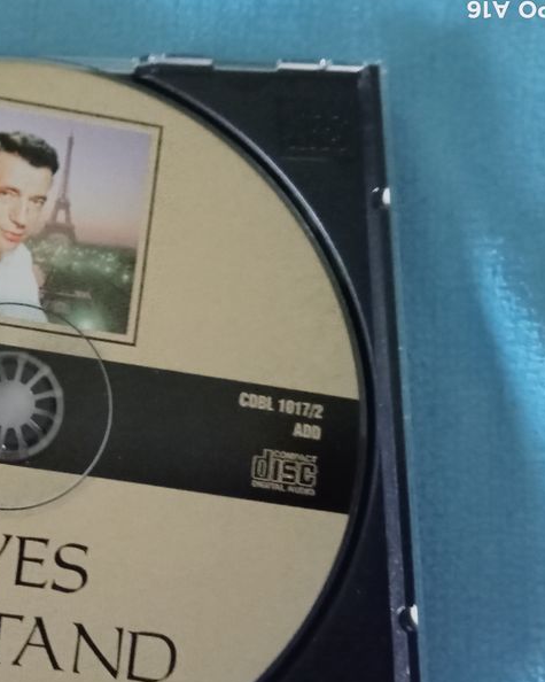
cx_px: 42
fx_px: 928
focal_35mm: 46
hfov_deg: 31.1
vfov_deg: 40.2
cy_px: 403
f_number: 2.2
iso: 4589
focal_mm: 3.46
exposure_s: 1/16.7
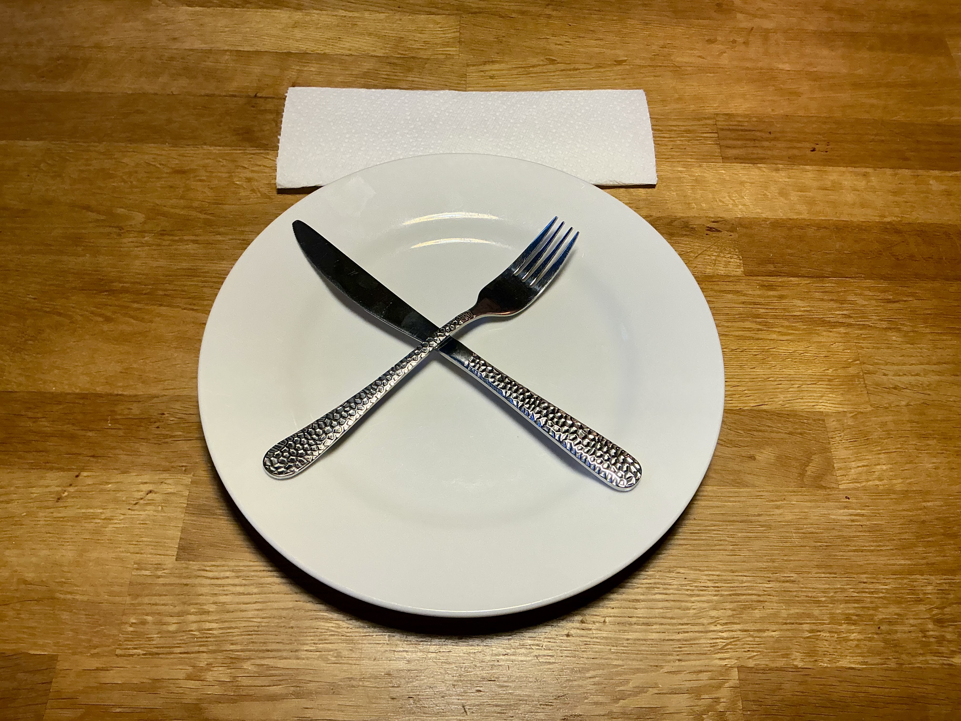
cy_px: 360
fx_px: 777
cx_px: 480
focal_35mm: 28
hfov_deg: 63.4
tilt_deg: -61.0
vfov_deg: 49.7
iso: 64
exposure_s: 1/100
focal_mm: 3
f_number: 1.8
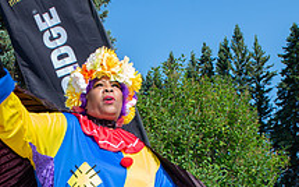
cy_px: 225
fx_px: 537
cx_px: 81
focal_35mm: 66
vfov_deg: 18.6
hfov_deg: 30.6
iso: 250
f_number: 10
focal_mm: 24
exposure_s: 1/200
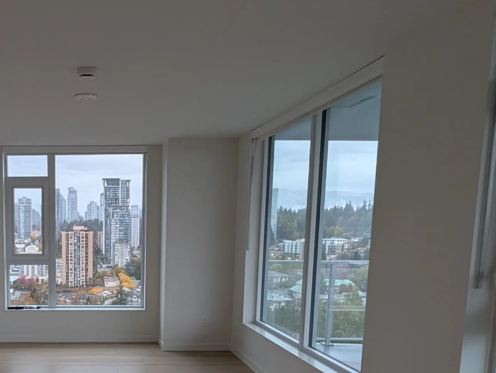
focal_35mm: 31
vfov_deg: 43.8
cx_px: 77
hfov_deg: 53.1
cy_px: 288
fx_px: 445
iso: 57
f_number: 2.2
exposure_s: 1/120
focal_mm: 1.95
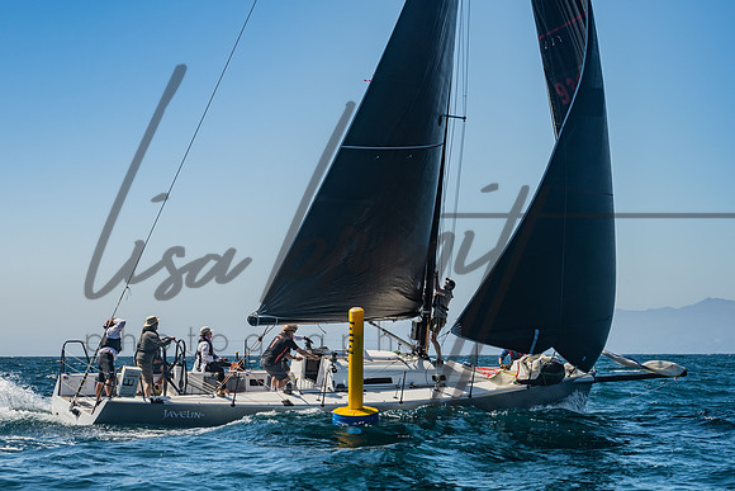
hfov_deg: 22.9
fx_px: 1813
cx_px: 293
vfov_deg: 15.4
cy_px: 309
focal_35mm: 89
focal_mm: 67
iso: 160
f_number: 6.3
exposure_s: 1/500
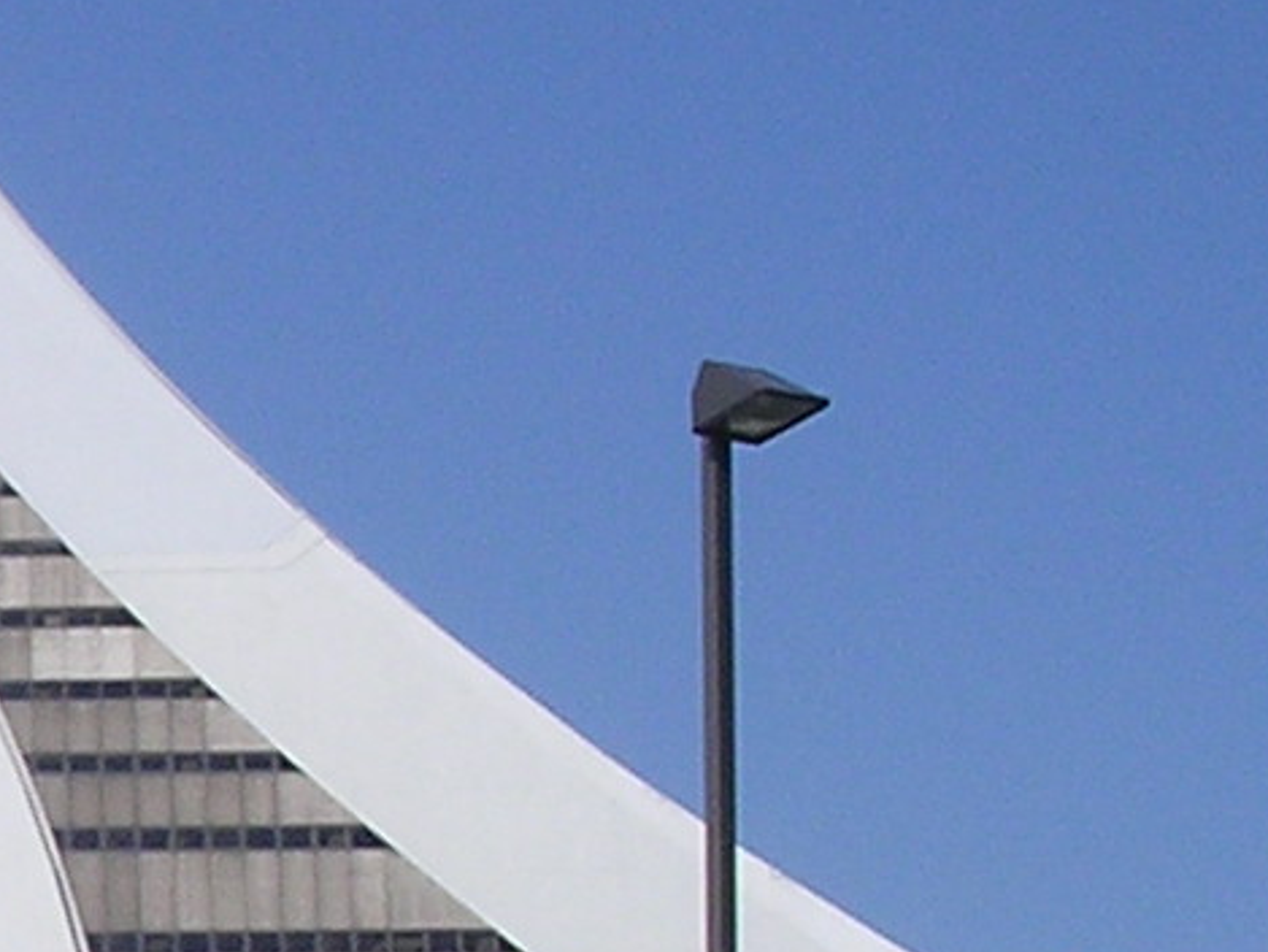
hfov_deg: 11.2
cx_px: -941
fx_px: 6082
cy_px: 1158
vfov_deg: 8.8
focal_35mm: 166
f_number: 5.6
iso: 100
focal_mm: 5.8
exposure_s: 1/546
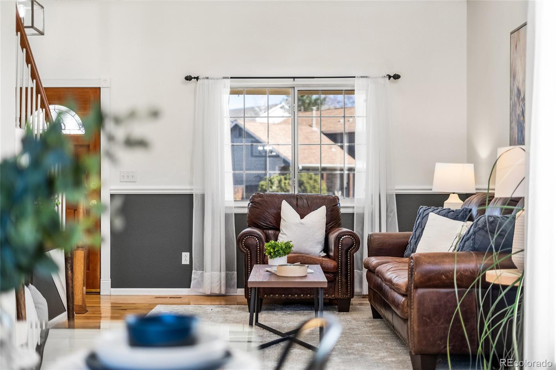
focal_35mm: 50
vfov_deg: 27.0
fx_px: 772
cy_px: 185
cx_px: 278
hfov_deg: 39.6
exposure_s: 1/320
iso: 200
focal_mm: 50
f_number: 1.8
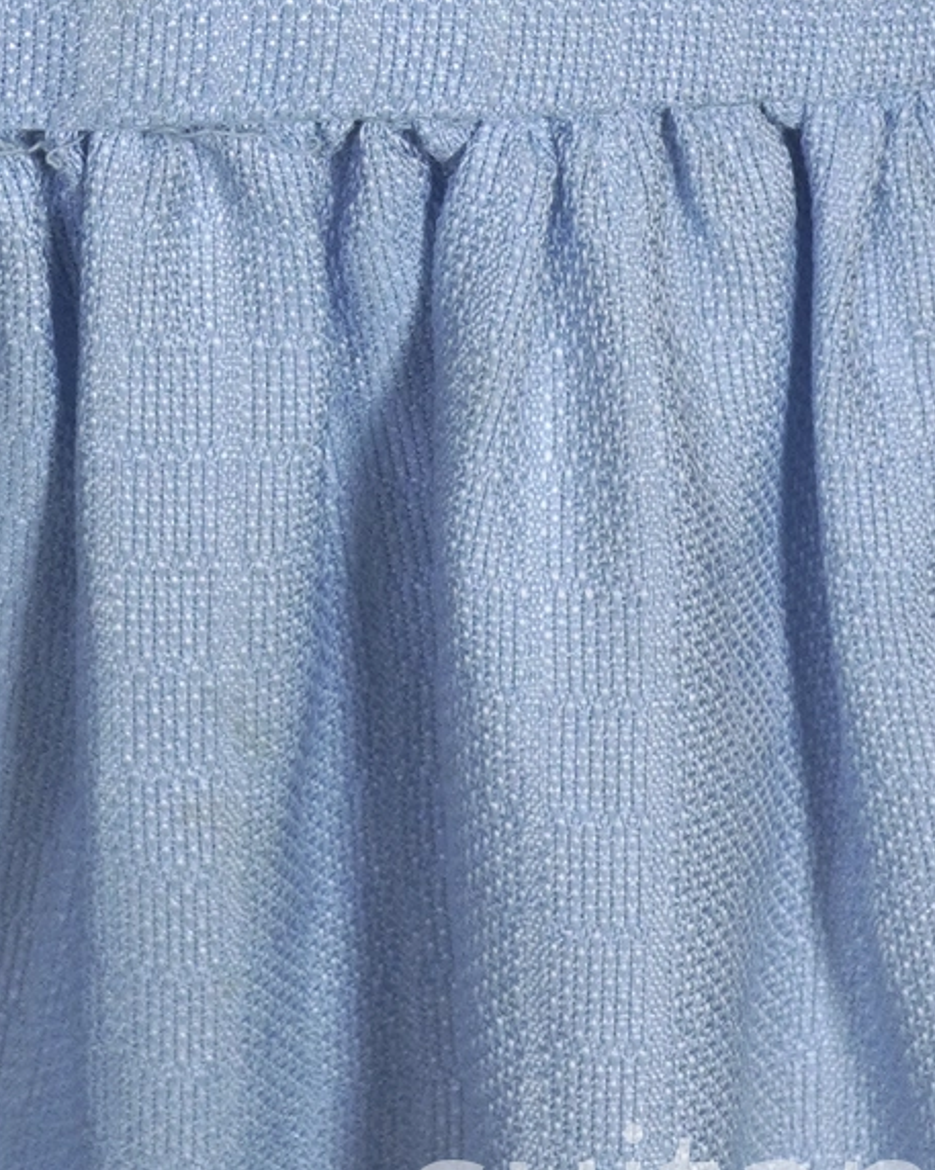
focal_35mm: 227
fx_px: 7858
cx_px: 158
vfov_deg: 8.0
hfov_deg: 6.8
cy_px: -1471
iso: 400
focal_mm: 32
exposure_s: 1/50
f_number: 9
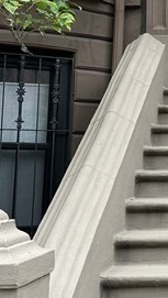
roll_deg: -0.4
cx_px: 256
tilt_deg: +6.8
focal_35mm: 74
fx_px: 584
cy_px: 86
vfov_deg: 28.3
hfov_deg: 15.1
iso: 80
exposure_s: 1/546
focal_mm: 6.86
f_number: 1.78
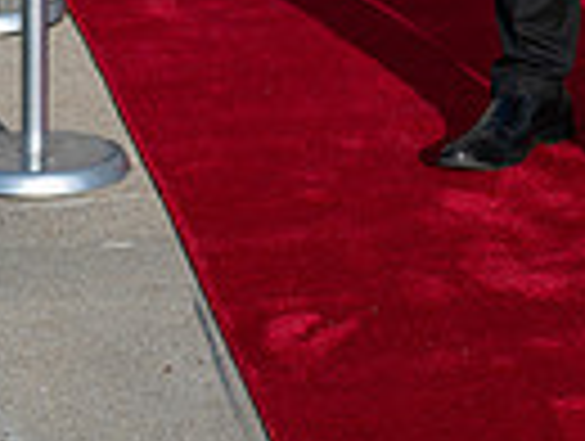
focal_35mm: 196
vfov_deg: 7.3
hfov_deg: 10.0
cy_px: -477
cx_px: 657
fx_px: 3318
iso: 320
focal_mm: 59
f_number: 5
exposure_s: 1/1600
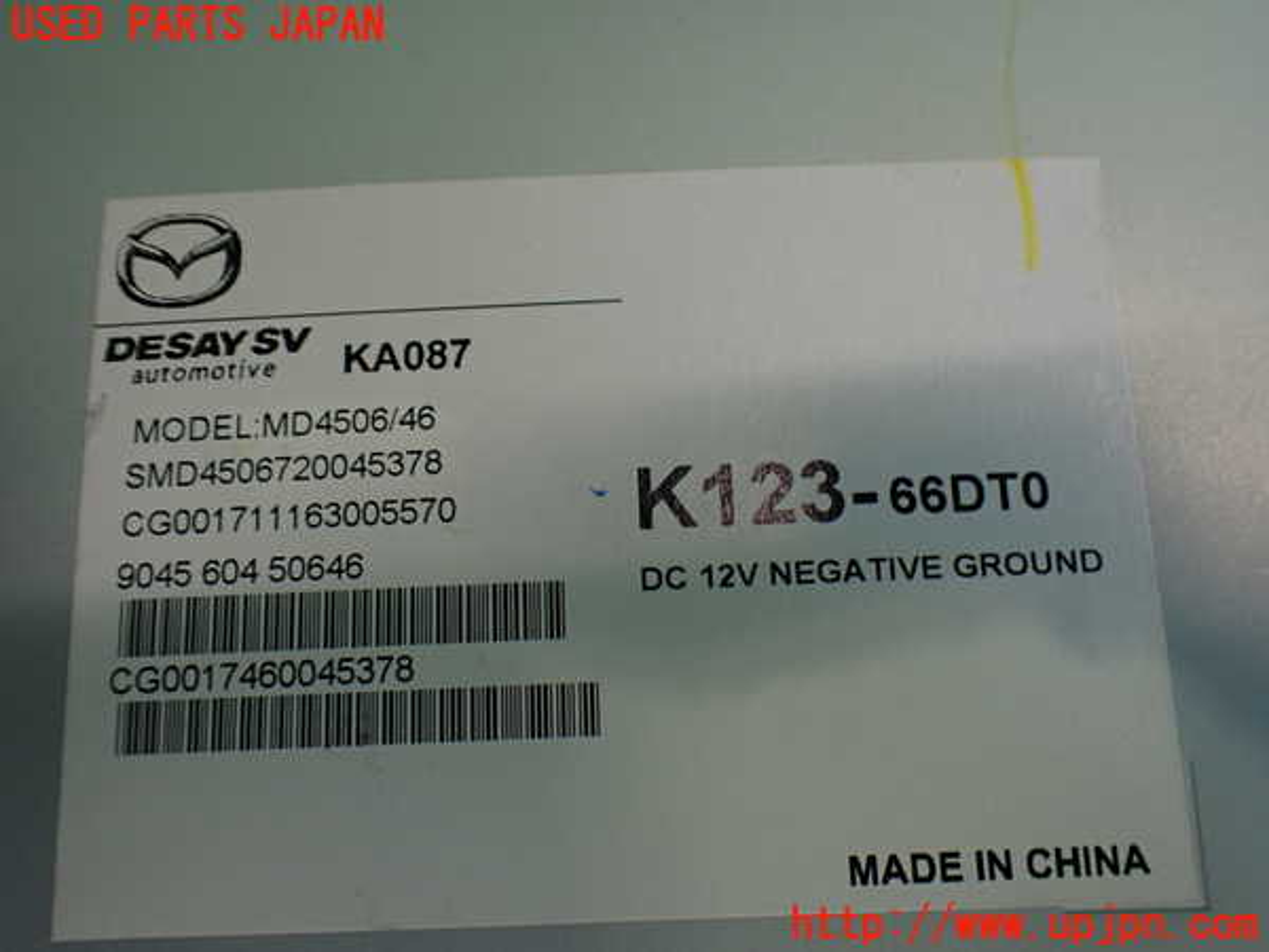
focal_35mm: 30
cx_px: 634
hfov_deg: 60.0
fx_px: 1100
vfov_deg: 46.8
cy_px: 476
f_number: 2.3
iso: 200
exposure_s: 1/125
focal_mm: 5.4
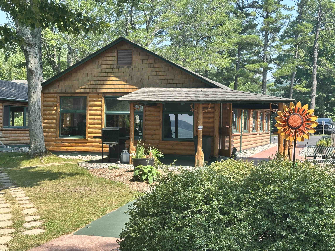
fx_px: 465
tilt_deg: +0.9
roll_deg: -2.1
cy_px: 126
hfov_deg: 39.7
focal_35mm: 48
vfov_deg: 30.3
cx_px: 168
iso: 64
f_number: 1.78
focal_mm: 6.86
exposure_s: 1/990
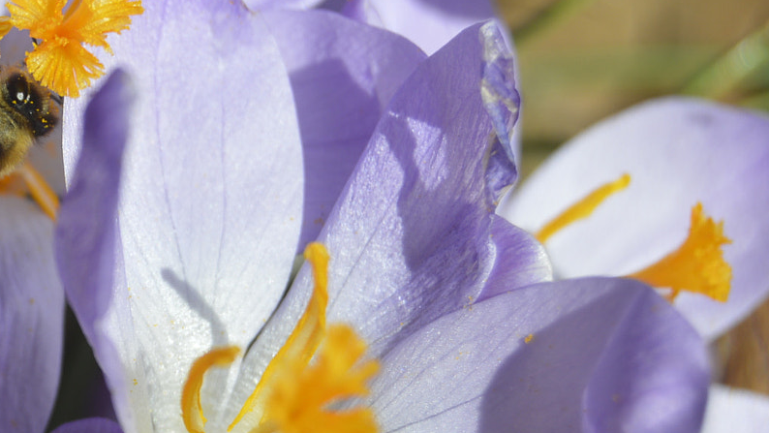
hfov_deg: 12.2
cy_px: 270
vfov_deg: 7.0
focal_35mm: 174
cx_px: 24
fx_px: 3550
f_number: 8
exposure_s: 1/250
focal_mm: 55
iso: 100
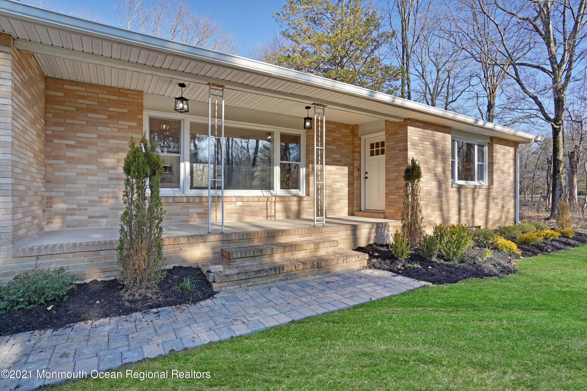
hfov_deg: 93.3
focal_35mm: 17
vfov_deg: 70.4
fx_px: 277
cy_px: 196
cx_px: 294
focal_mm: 17
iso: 100
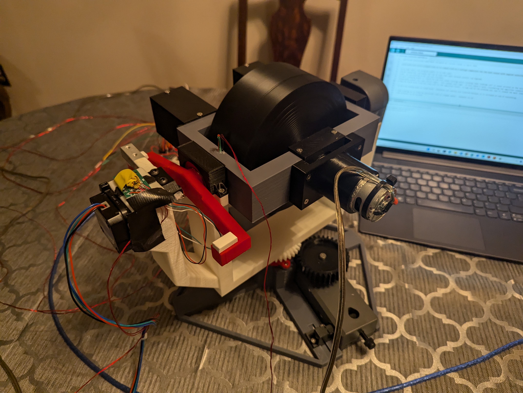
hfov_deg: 71.5
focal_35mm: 24
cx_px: 262
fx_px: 363
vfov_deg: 56.9
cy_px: 196
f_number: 1.85
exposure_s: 1/120
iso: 251
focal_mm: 6.81
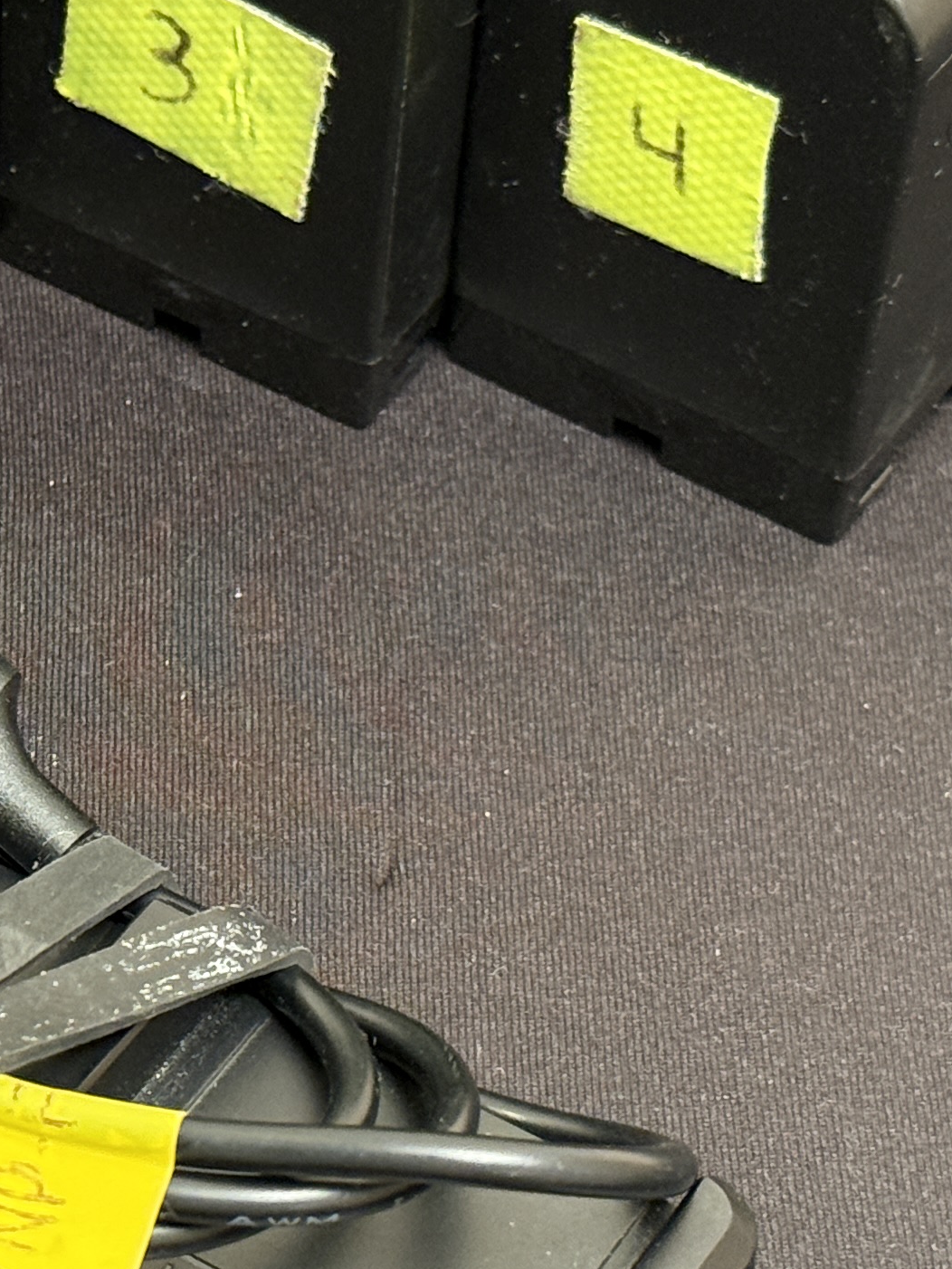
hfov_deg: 10.6
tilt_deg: -47.6
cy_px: 520
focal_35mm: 138
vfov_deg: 14.3
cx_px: -34
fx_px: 5059
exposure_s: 1/33
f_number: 1.78
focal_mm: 6.76
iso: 200
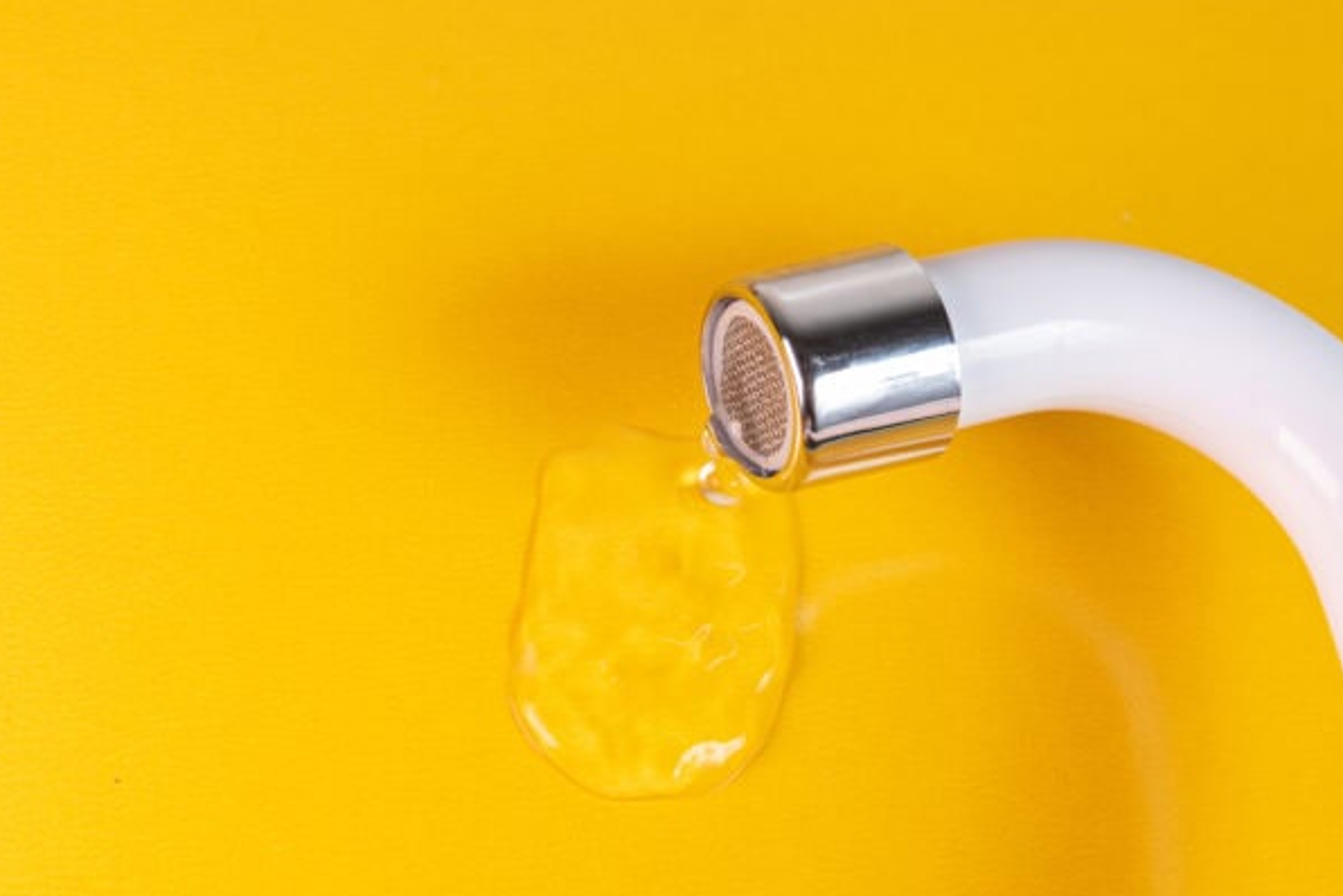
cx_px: 692
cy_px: 337
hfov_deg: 23.9
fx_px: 3172
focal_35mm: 85
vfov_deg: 16.1
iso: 640
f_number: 9
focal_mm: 66
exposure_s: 1/100
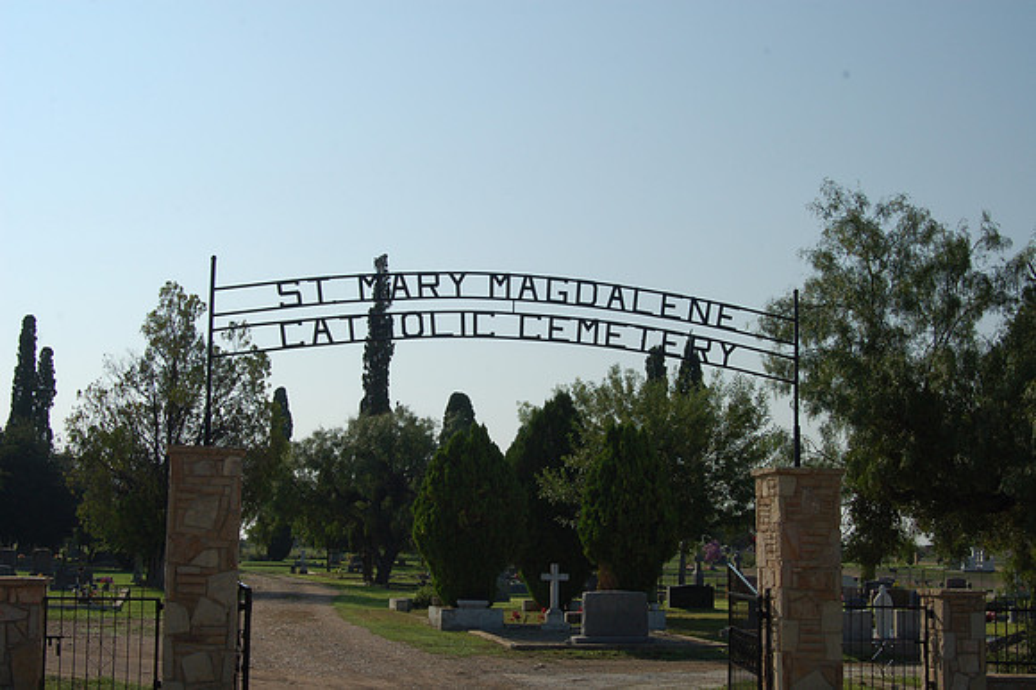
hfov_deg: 37.9
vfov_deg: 25.7
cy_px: 345
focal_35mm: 52
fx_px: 1510
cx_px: 518
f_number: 11
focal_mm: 35
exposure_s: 1/500
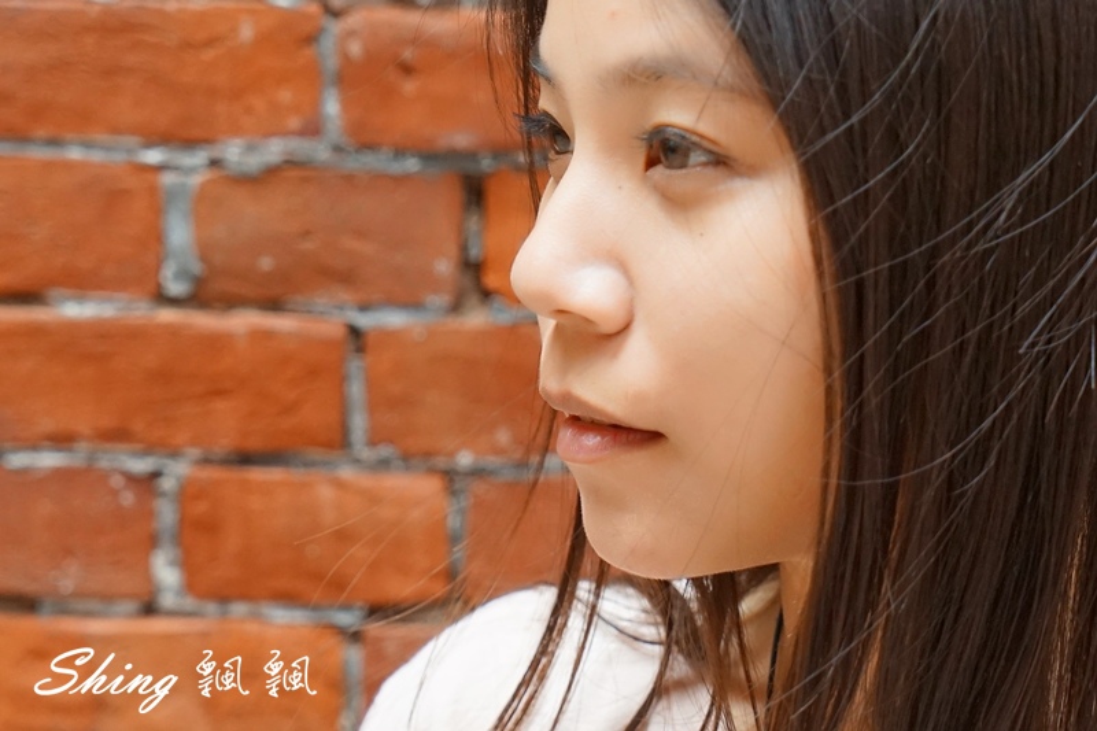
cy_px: 366
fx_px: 1797
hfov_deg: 33.9
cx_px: 548
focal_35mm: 59
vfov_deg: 23.0
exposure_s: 1/500
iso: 1250
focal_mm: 59
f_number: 5
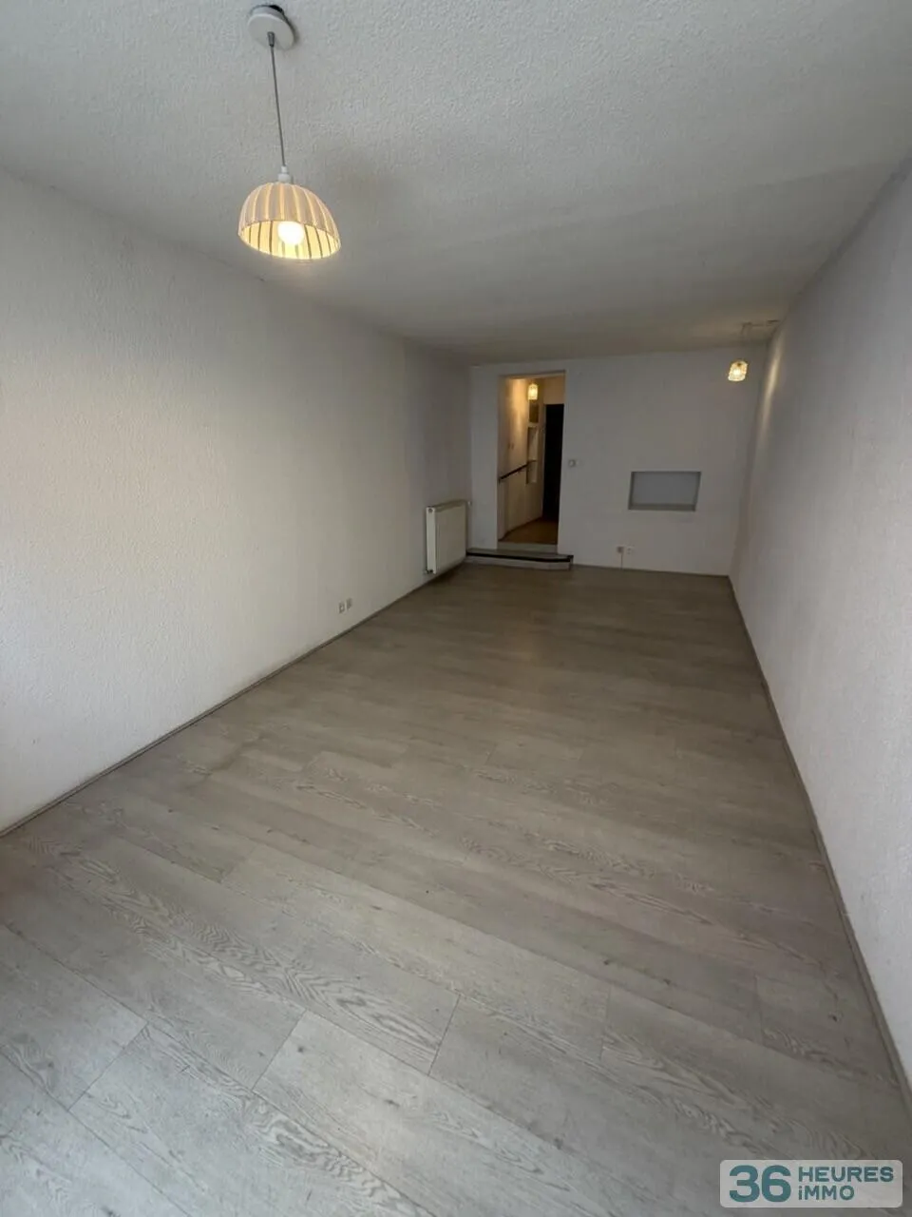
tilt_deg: -20.6
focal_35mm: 14
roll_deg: -1.7
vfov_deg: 102.1
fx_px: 492
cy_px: 608
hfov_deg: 85.7
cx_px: 456
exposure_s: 1/121
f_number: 2.2
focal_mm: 2.22
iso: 160
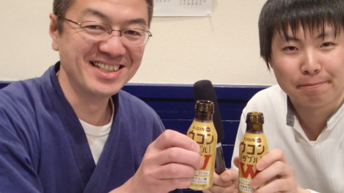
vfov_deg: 19.1
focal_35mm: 63
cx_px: 185
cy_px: 123
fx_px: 575
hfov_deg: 33.3
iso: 400
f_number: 3.3
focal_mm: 8.2
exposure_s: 1/8
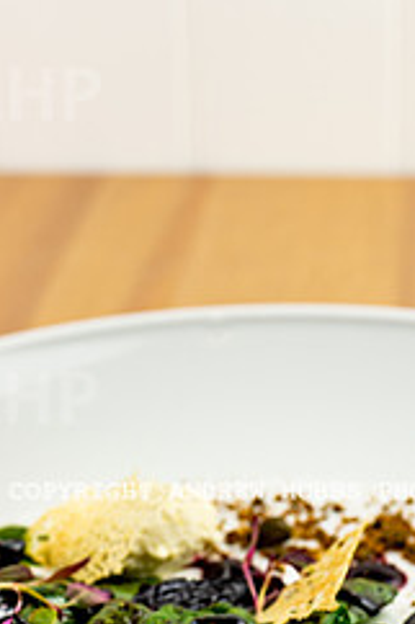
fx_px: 1610
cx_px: 281
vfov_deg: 21.9
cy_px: 268
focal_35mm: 93
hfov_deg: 14.7
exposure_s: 1/20
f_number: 8
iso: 64
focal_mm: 50
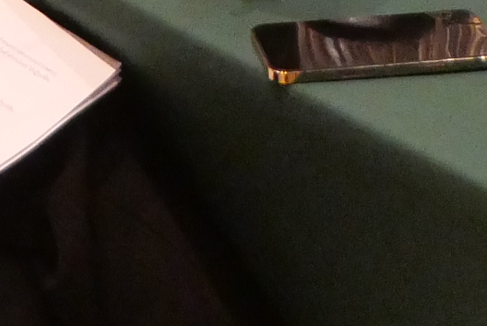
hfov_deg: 8.3
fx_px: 3330
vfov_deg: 5.2
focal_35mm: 246
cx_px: 46
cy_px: -752
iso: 3200
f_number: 4.5
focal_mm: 17
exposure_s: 1/125
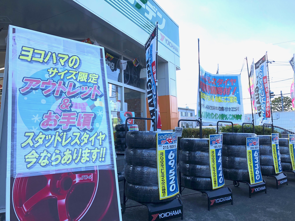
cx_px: 148
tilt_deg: +8.3
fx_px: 239
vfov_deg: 49.7
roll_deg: -0.3
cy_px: 110
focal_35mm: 28
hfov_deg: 63.4
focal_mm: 3.99
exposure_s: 1/906
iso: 20
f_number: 1.8
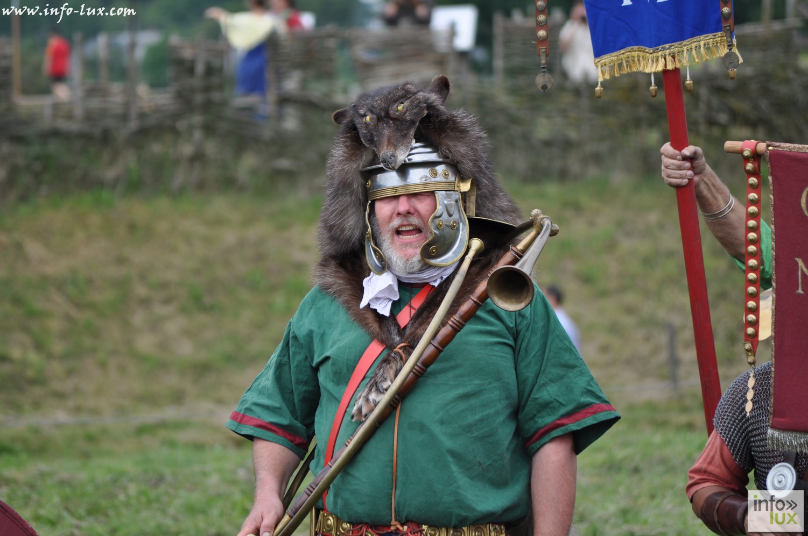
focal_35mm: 300
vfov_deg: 4.6
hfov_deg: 6.9
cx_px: 404
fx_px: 6725
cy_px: 268
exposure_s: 1/500
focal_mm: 200
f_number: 5.6
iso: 220
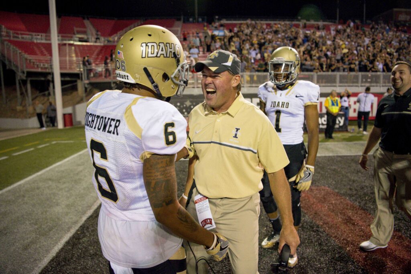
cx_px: 206
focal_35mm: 24
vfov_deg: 53.2
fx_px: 274
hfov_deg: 73.7
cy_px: 137
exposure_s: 1/1600
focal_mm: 24
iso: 3200
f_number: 2.8
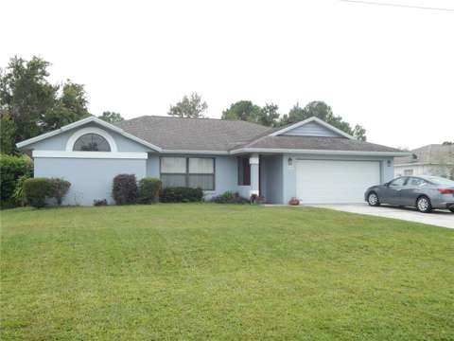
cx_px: 227
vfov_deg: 40.7
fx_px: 459
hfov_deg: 52.6
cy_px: 170
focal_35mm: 35
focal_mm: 6.1
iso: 125
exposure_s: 1/400
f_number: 3.3
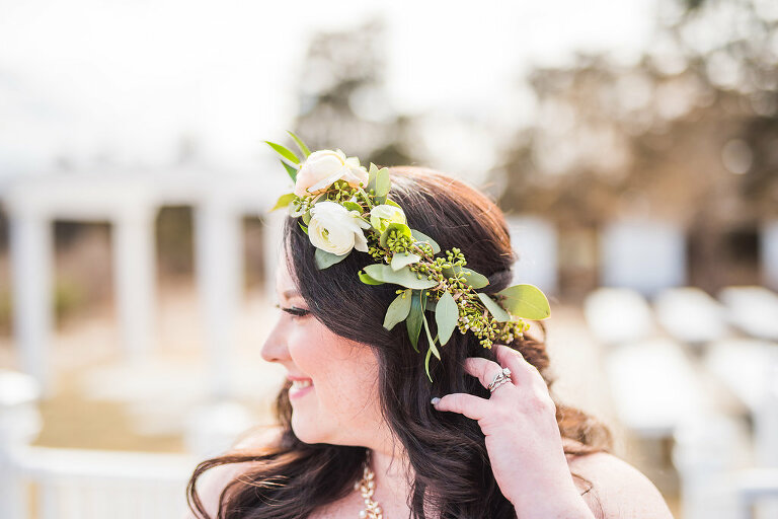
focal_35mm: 50
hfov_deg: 39.6
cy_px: 260
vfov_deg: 27.0
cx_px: 389
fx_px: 1080
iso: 160
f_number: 1.4
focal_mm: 50
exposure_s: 1/5000
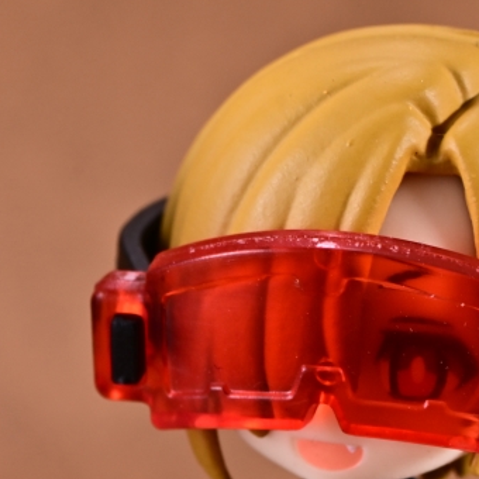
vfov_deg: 13.1
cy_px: 460
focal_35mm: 131
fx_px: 2055
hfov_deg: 13.1
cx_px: -27
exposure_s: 2
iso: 200
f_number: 11
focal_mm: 35
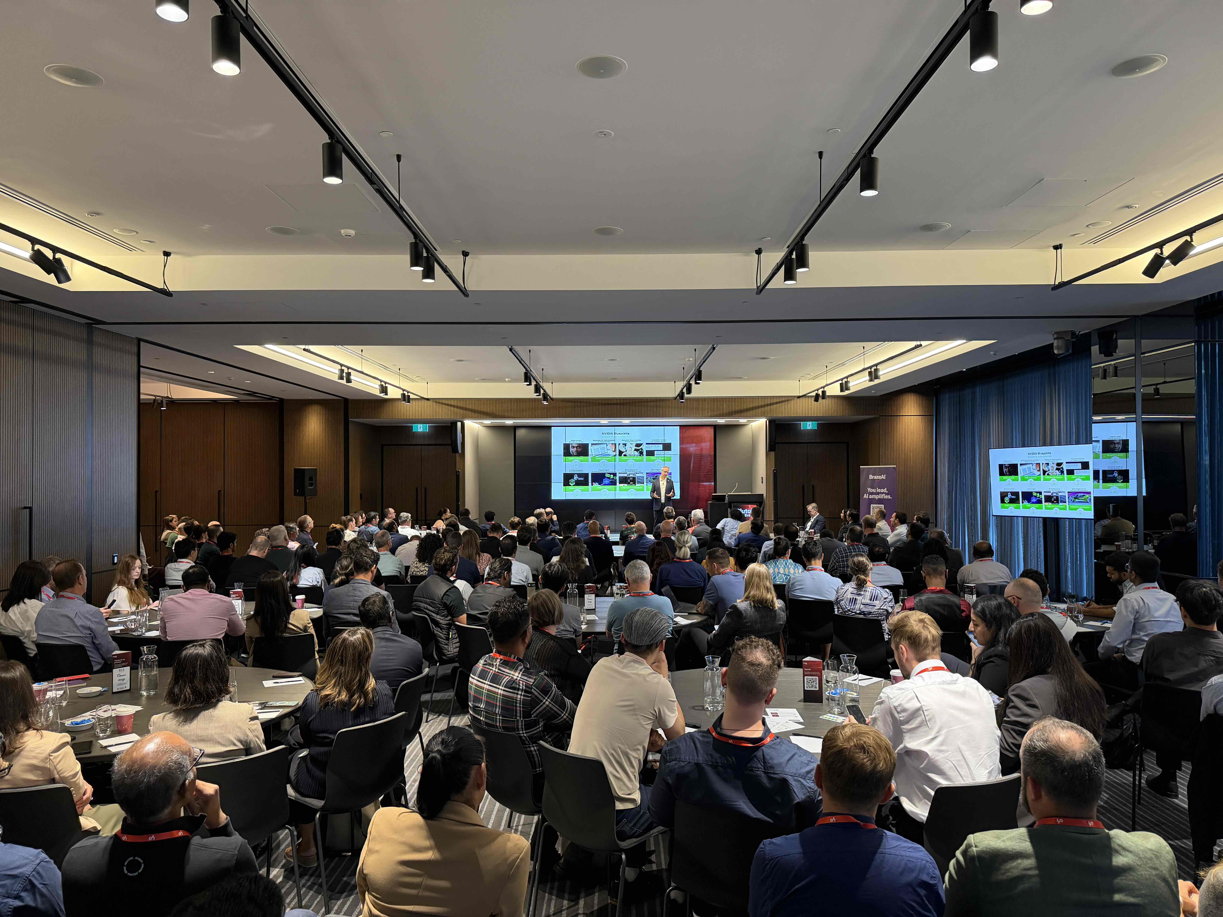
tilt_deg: +1.2
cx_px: 612
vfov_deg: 56.8
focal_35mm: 24
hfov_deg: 71.6
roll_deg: +0.4
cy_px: 458
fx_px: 848
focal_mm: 6.76
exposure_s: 1/50
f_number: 1.78
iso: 320
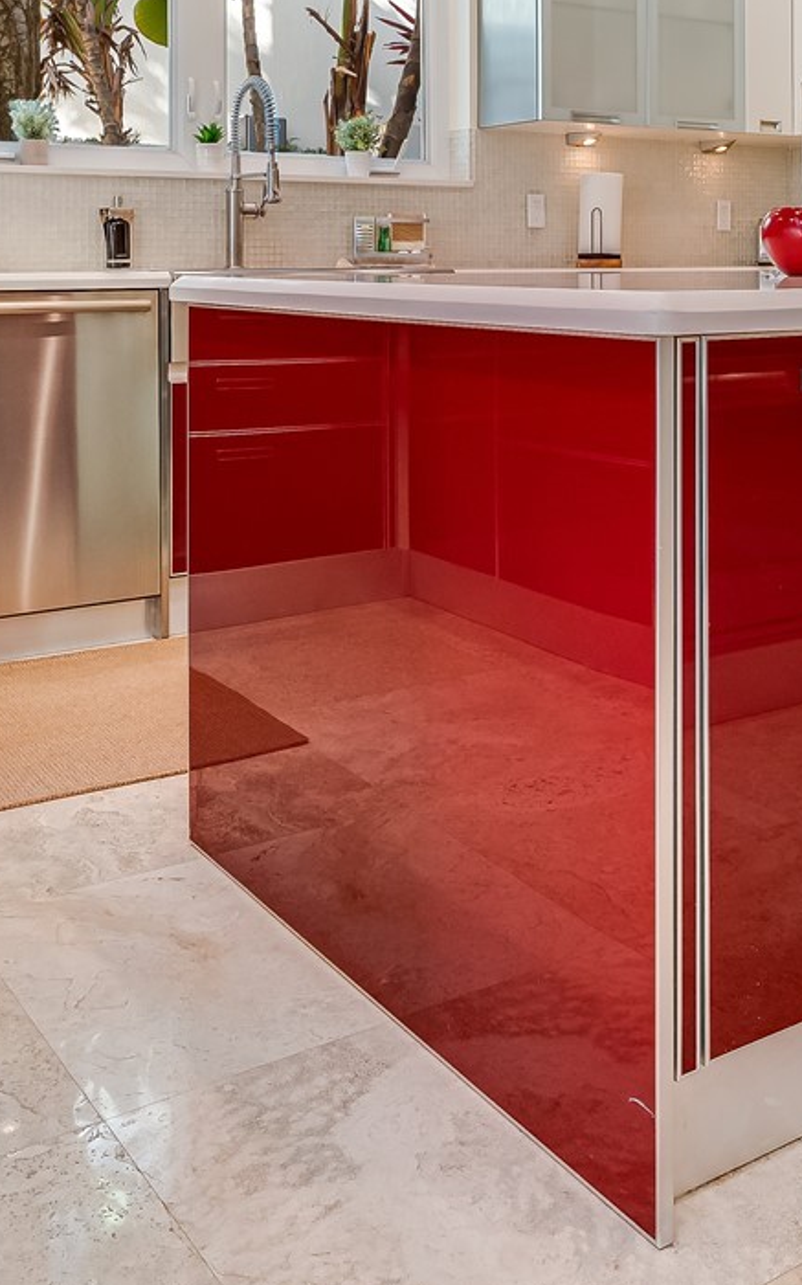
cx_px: 504
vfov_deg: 44.9
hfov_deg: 30.4
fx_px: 1470
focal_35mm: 42
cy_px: 263
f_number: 8
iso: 200
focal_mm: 17
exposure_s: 1/20
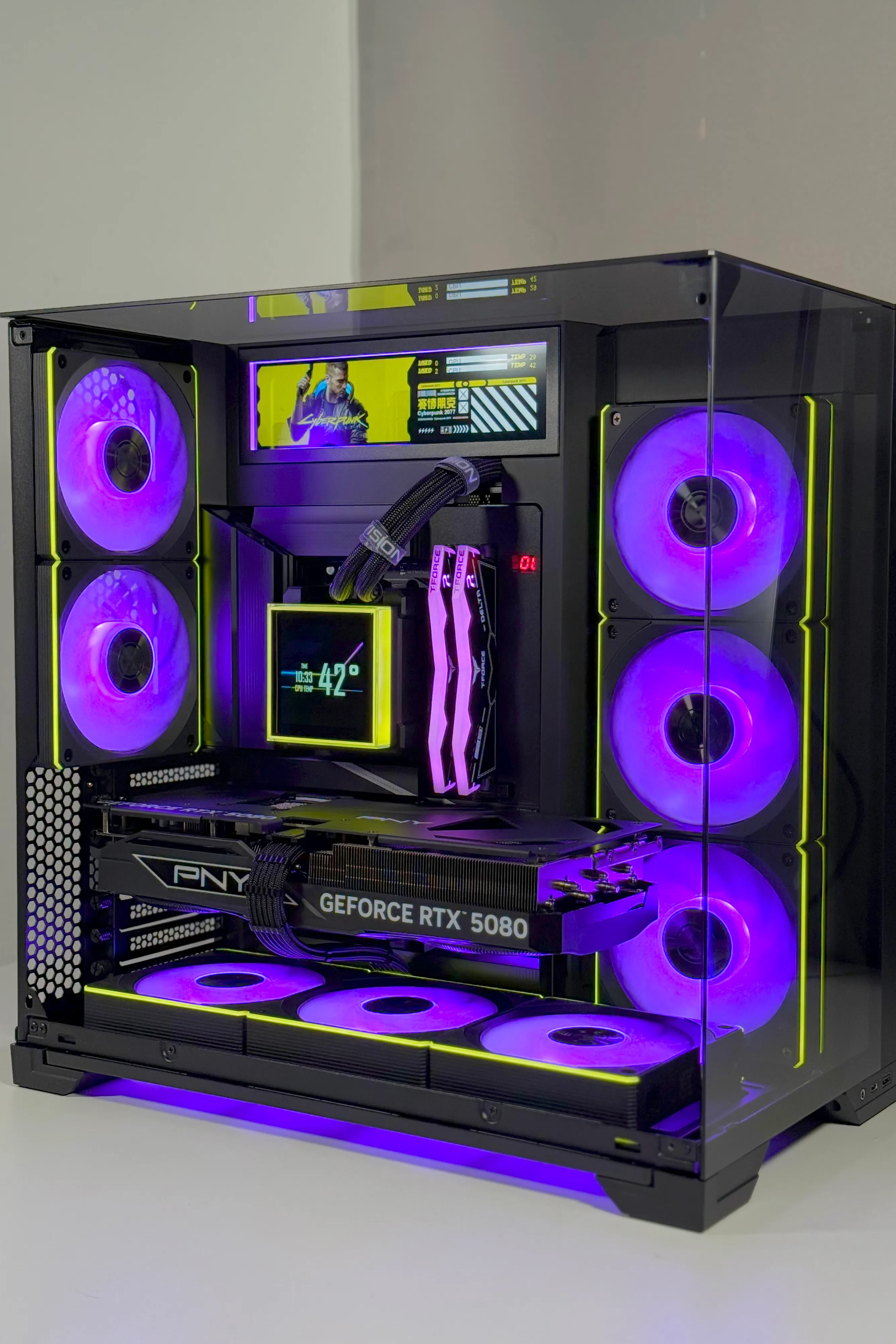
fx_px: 1867
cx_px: 469
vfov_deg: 39.6
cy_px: 672
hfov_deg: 27.0
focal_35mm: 50
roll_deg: -0.7
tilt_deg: -1.9
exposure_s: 1/77
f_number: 1.78
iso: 100
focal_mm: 6.76
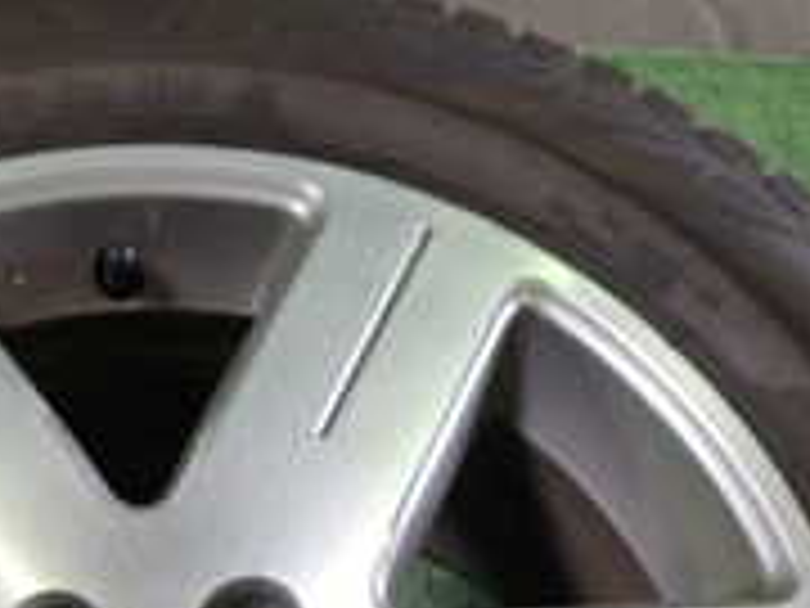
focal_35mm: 100
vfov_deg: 14.0
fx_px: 2340
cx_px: 234
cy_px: 865
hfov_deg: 19.5
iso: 320
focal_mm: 5.4
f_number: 2.3
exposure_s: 1/30
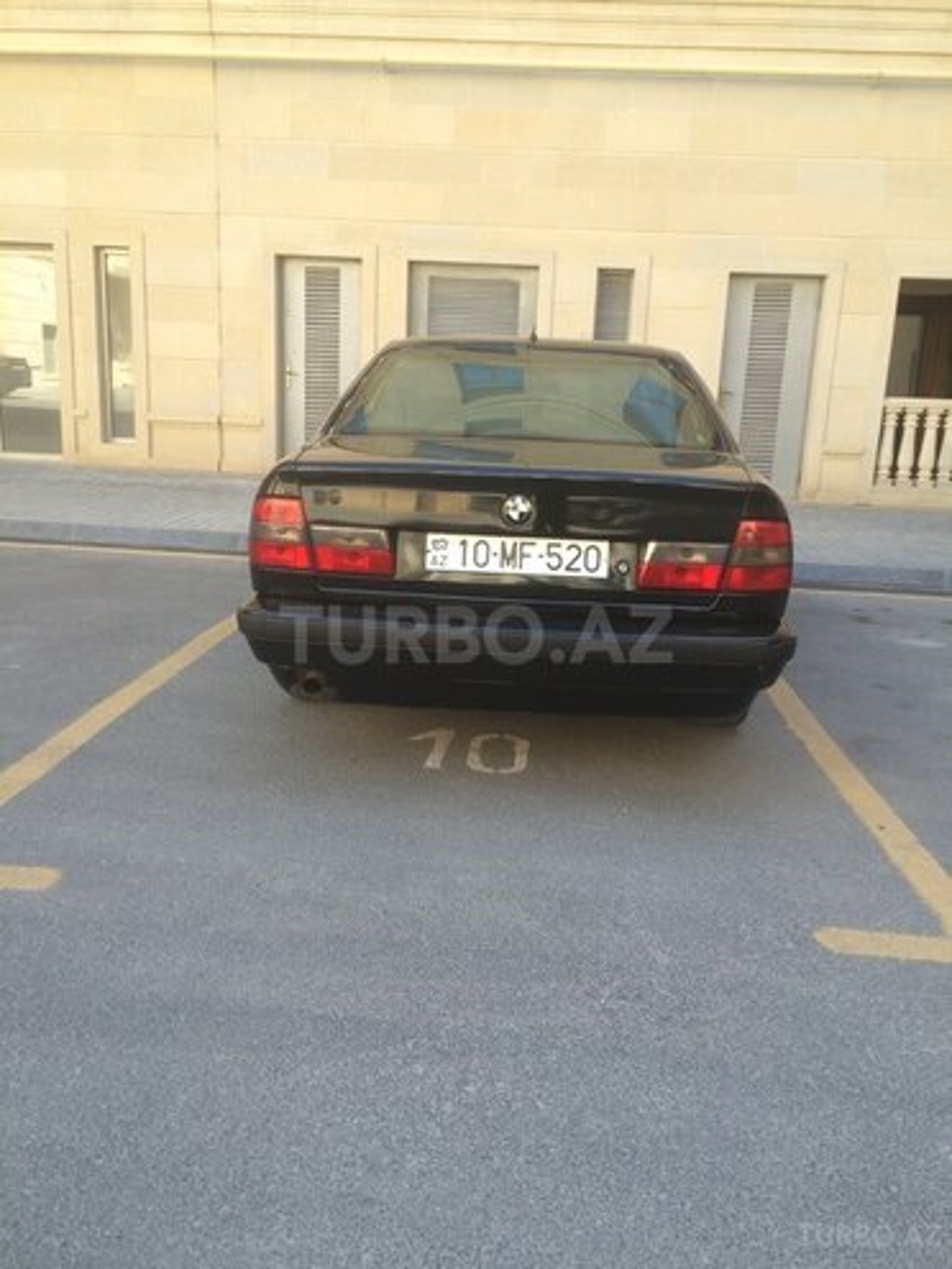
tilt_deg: -14.6
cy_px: 634
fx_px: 1063
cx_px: 476
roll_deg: -2.0
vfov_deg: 61.7
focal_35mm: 29
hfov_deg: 48.2
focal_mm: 4.15
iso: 32
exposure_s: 1/140
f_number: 2.2
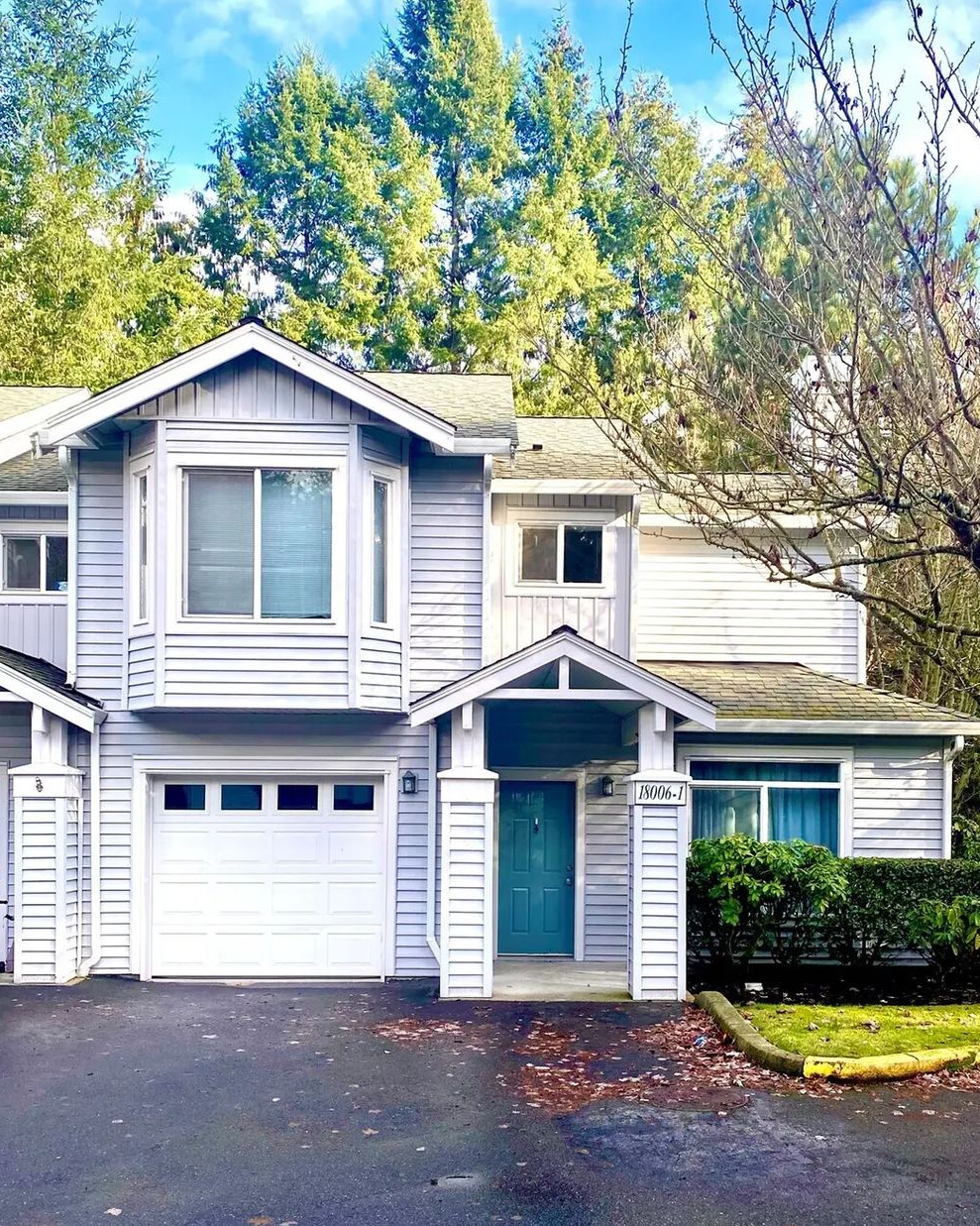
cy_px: 643
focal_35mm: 28
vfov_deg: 62.2
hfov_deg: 51.5
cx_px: 495
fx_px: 1016
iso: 32
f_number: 1.8
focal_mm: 4.25
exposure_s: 1/673
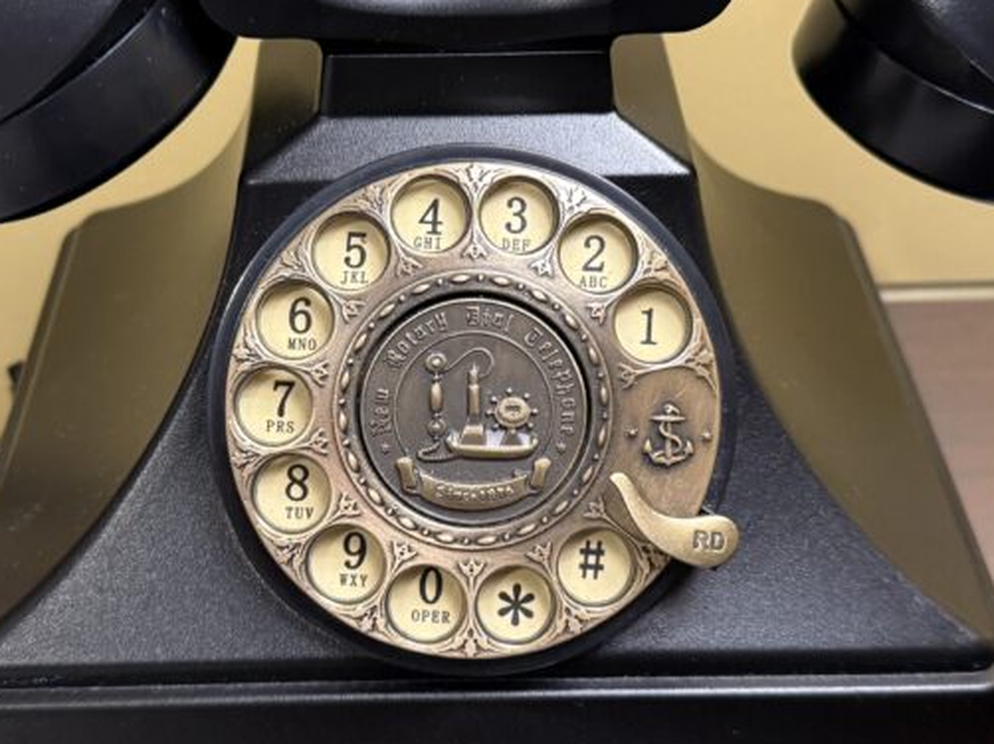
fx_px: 1406
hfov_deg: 38.9
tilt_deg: -39.4
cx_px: 447
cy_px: 311
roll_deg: +0.9
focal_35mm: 49
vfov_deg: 29.6
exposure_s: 1/60
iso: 500
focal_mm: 6.76
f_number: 1.78
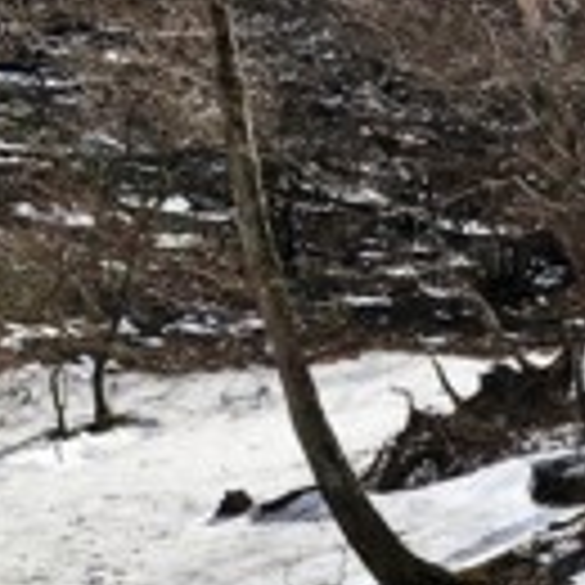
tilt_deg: +10.4
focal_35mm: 158
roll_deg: -1.1
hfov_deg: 11.1
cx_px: 356
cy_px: 855
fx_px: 3021
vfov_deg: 10.7
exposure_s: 1/3077
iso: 25
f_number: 2.2
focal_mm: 4.15
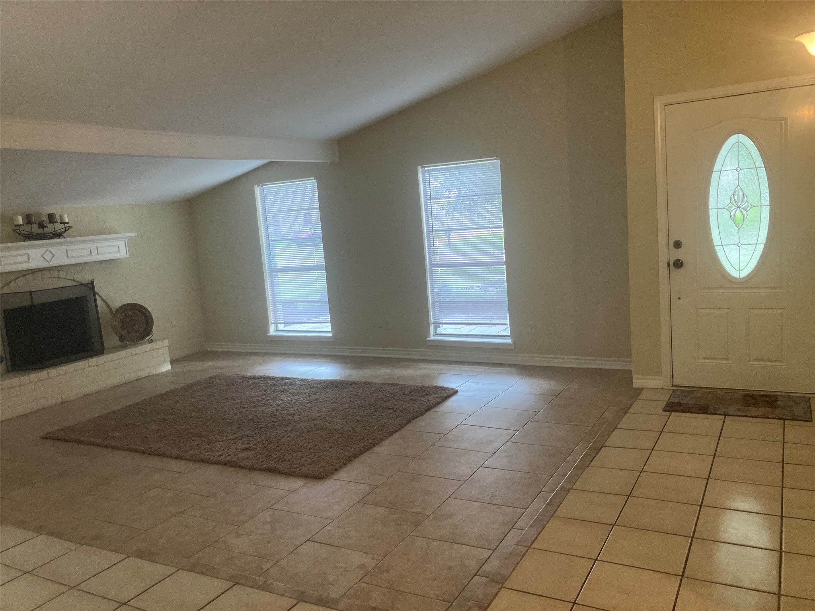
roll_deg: +4.1
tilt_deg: -7.5
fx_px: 659
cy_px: 306
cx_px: 408
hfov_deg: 63.4
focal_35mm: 28
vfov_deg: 49.7
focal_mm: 3.99
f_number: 1.8
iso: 125
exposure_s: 1/60
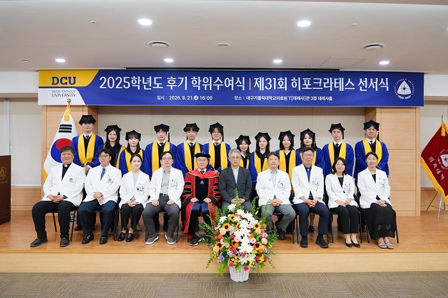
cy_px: 149
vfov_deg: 51.2
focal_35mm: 25
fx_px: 311
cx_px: 224
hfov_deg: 71.5
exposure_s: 1/160
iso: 2000
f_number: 4
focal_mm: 25
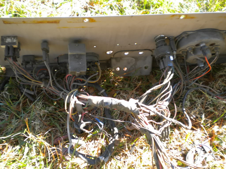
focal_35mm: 35
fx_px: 229
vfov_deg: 40.7
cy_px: 84
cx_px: 113
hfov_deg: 52.6
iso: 80
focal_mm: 6.3
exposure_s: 1/101
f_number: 3.1
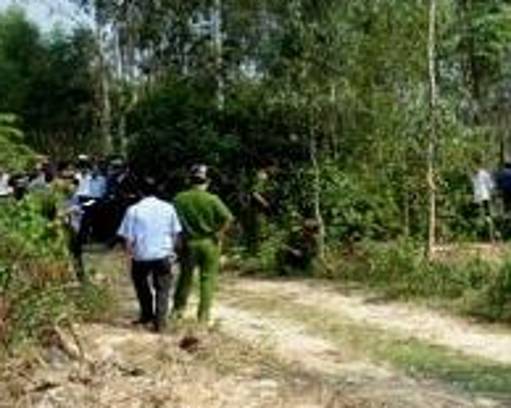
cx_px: 532
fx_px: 1209
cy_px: 195
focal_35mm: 80
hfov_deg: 22.8
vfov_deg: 19.2
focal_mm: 6.7
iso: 80
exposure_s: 1/500
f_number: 3.2
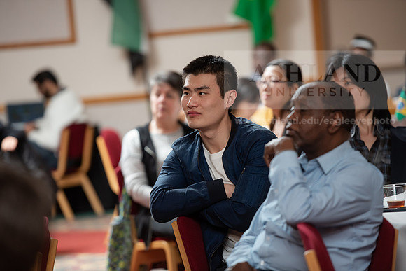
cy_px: 136
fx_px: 1974
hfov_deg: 11.7
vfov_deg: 7.9
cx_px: 203
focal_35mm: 175
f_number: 3.2
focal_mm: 175
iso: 1250
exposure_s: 1/200
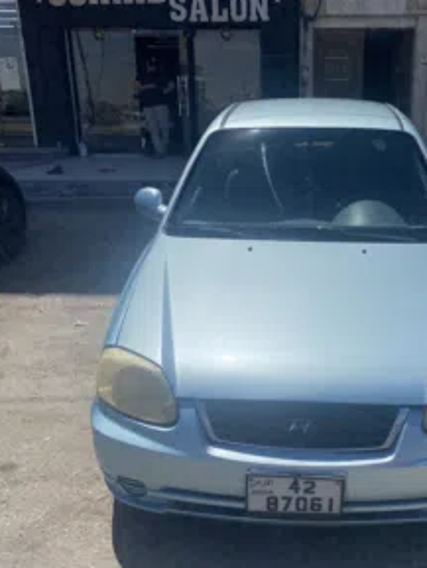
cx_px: 281
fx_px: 592
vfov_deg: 51.2
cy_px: 324
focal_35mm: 36
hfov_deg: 39.3
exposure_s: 1/6410
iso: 32
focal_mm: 4.25
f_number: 1.8
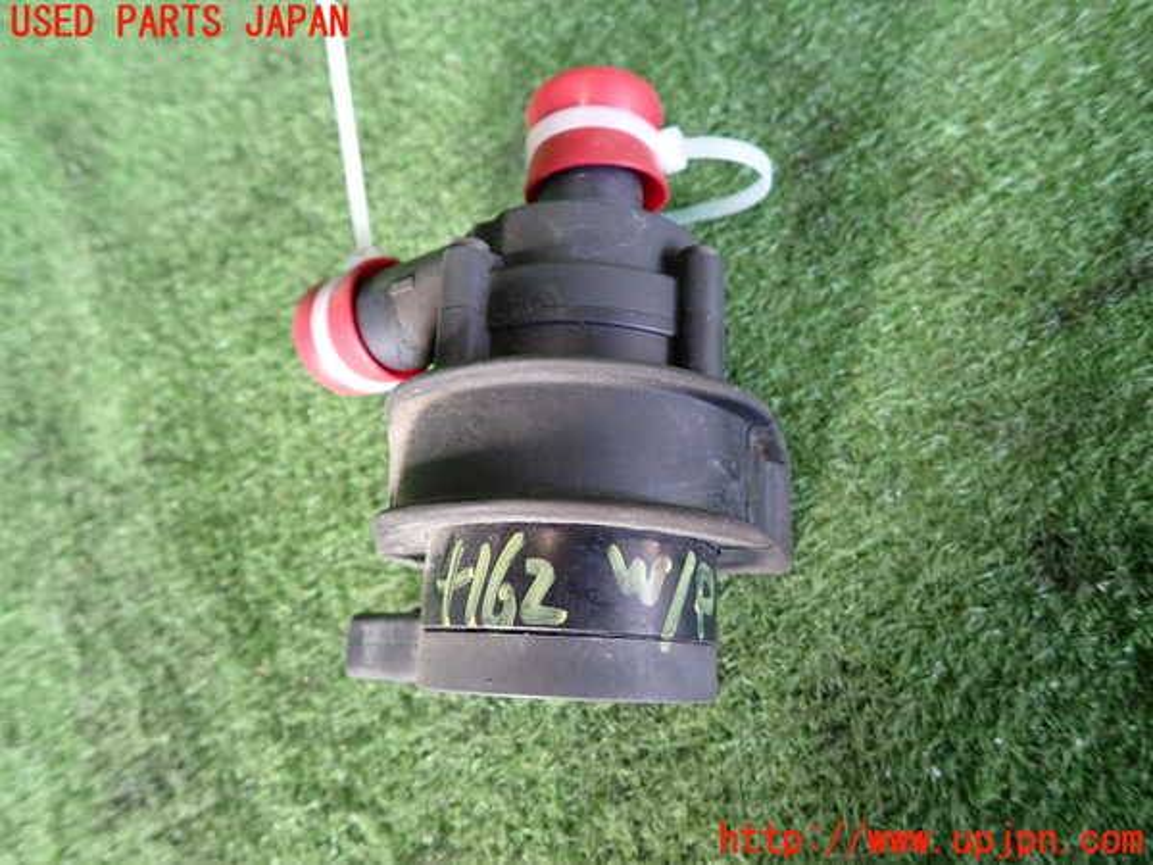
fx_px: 833
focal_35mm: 25
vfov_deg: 54.9
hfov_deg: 69.4
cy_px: 432
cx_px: 576
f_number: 2
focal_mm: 4.5
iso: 200
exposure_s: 1/30
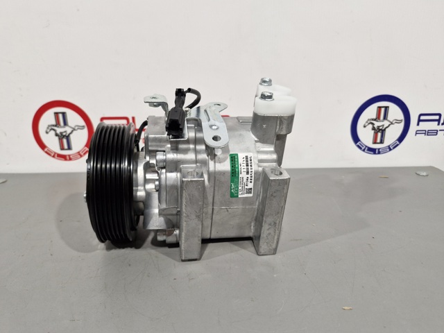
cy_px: 166
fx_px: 295
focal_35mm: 23
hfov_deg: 73.9
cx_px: 222
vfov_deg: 58.9
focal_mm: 5.54
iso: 250
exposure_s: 1/100
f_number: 1.8
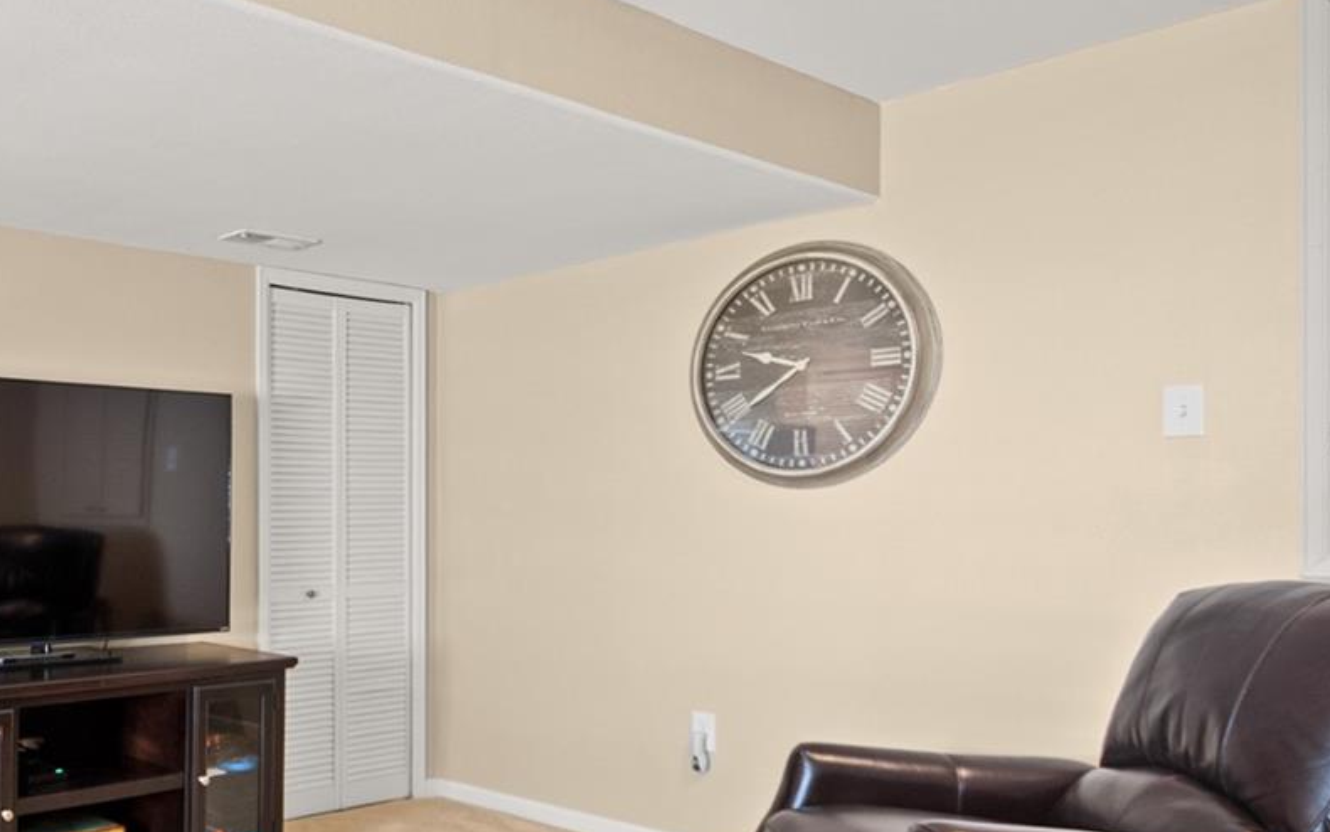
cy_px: 510
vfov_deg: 40.4
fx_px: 1124
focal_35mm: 31
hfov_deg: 54.0
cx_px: 150
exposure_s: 1/2
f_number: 3.5
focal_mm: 10
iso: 200
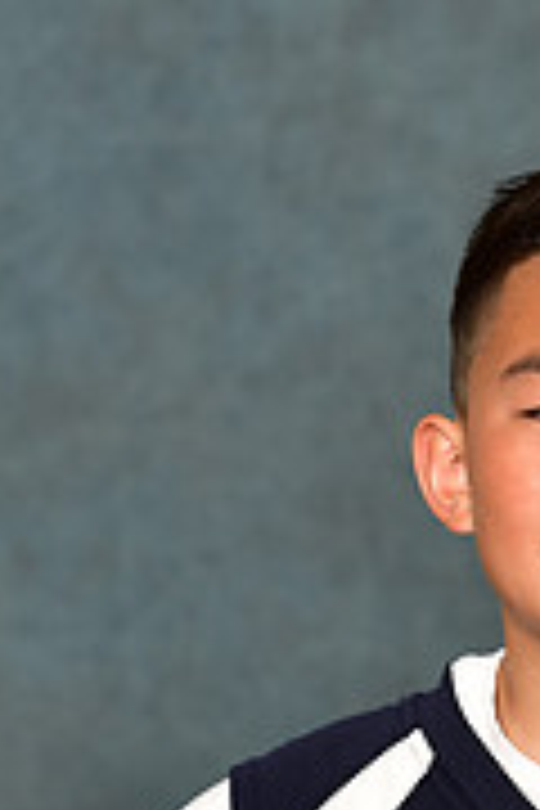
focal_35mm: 360
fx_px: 8099
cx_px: 538
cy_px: 1084
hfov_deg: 3.8
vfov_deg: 5.7
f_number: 4.5
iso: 320
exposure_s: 1/200
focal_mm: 112
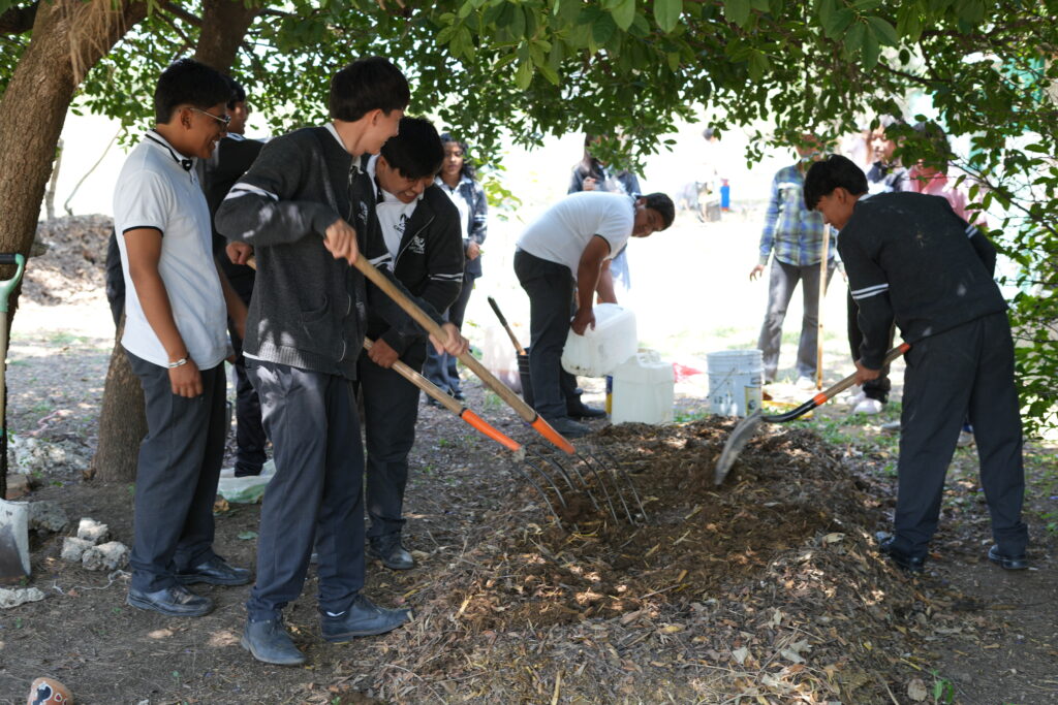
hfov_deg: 39.6
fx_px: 1470
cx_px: 529
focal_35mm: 50
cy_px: 352
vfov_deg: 27.0
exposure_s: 1/60
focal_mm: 50
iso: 200
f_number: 4
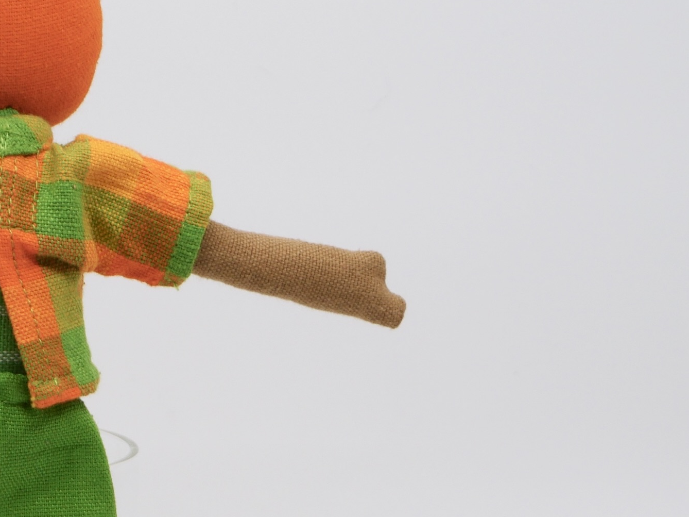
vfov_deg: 2.5
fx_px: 12040
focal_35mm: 605
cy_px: 391
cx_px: -15
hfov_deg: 3.3
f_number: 5.2
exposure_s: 1/250
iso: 200
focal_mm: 109
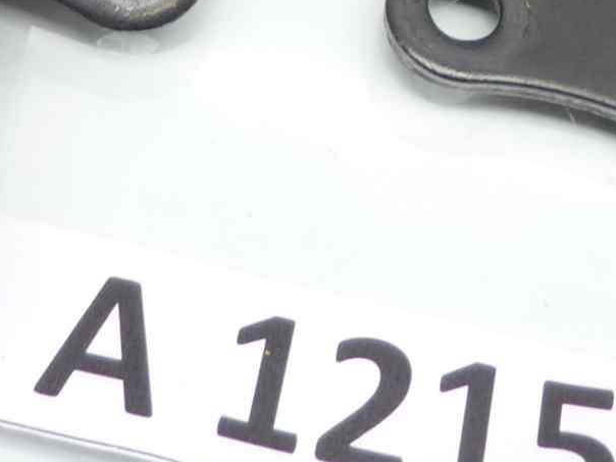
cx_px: 325
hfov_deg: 18.5
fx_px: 1886
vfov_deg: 12.7
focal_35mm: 106
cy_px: -362
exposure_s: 1/10
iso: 80
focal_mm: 4.1
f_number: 3.3
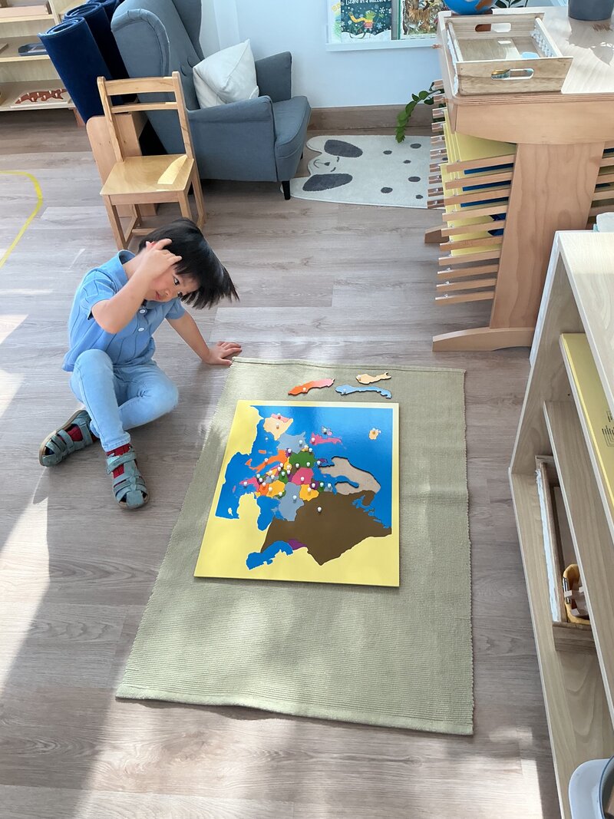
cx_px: 307
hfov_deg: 48.2
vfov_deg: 61.7
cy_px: 410
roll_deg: +4.7
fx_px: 686
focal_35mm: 29
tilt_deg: -42.4
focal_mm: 3
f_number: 1.8
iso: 64
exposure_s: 1/120
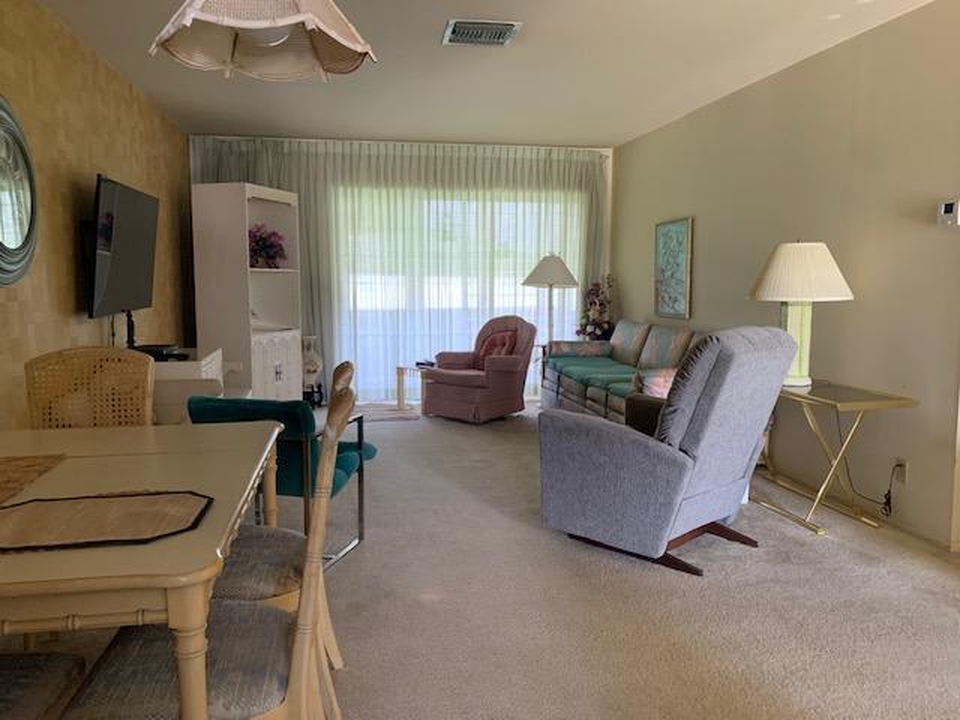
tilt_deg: -6.0
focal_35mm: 26
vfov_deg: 53.1
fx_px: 721
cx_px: 480
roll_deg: +0.4
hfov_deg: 67.3
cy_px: 360
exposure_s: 1/59
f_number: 1.8
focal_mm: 4.25
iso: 400
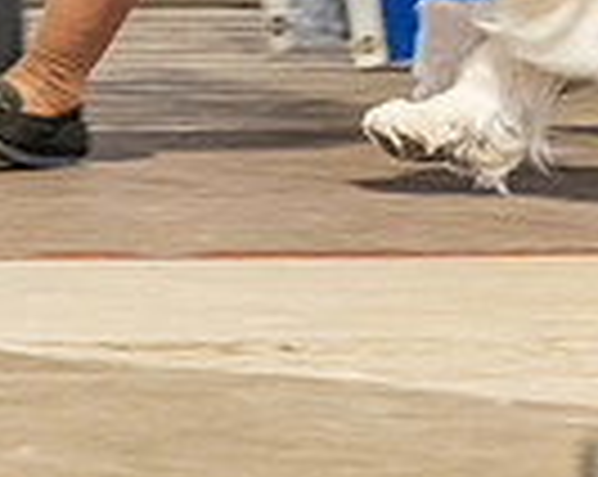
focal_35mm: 931
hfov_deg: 2.1
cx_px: 357
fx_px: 16453
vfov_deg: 1.7
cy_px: -418
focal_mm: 195
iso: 6400
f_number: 3.5
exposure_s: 1/250
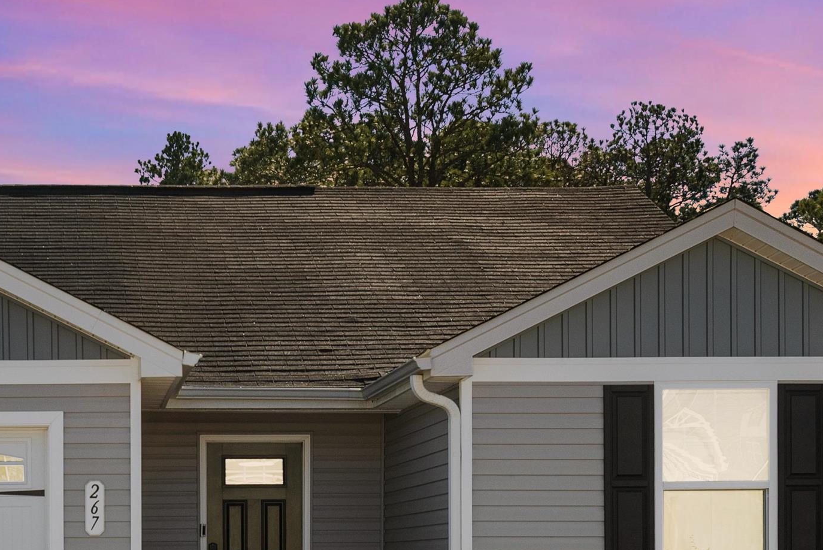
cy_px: 477
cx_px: 109
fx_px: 1738
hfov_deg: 25.9
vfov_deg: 17.7
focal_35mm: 76
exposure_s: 1/1000
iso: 2000
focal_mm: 34
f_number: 8
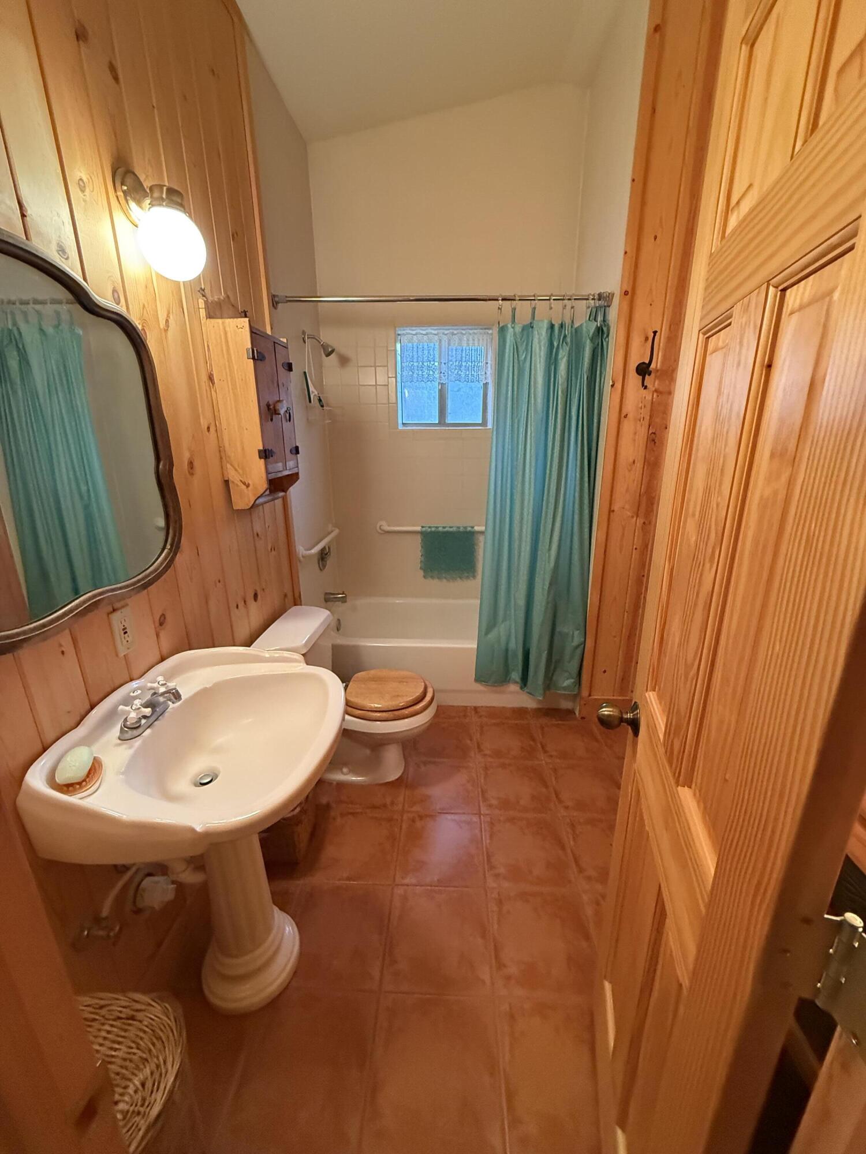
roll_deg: +0.1
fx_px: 467
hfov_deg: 85.7
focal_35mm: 14
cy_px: 577
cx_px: 433
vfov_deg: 102.1
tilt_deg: -17.1
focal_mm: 2.22
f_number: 2.2
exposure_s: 1/60
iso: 640
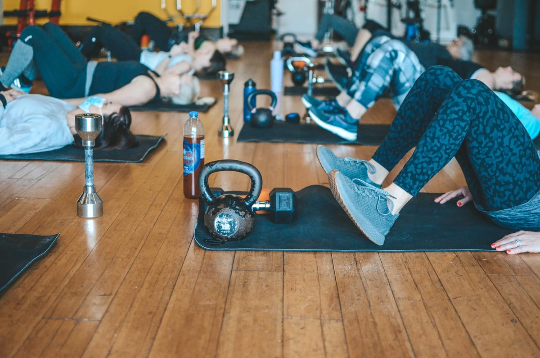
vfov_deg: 25.6
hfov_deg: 37.9
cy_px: 179
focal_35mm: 52
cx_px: 270
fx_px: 786
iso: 3600
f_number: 1.8
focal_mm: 35
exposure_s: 1/800
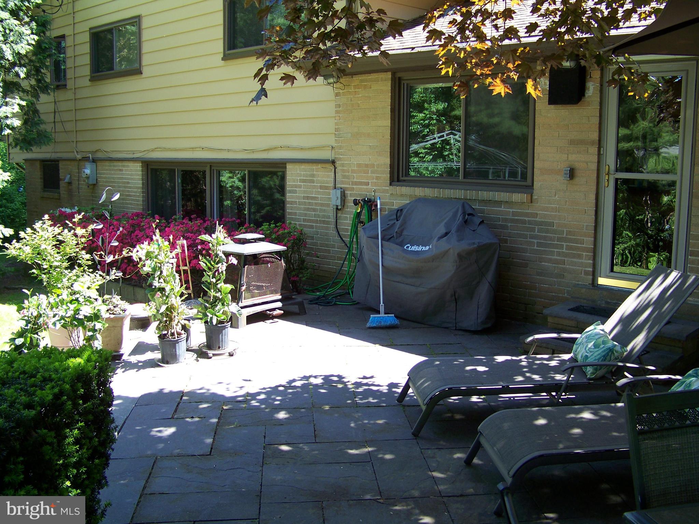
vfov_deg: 39.7
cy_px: 262
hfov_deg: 51.4
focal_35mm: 36
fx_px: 727
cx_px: 350
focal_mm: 5.85
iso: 64
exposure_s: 1/80
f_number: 2.8
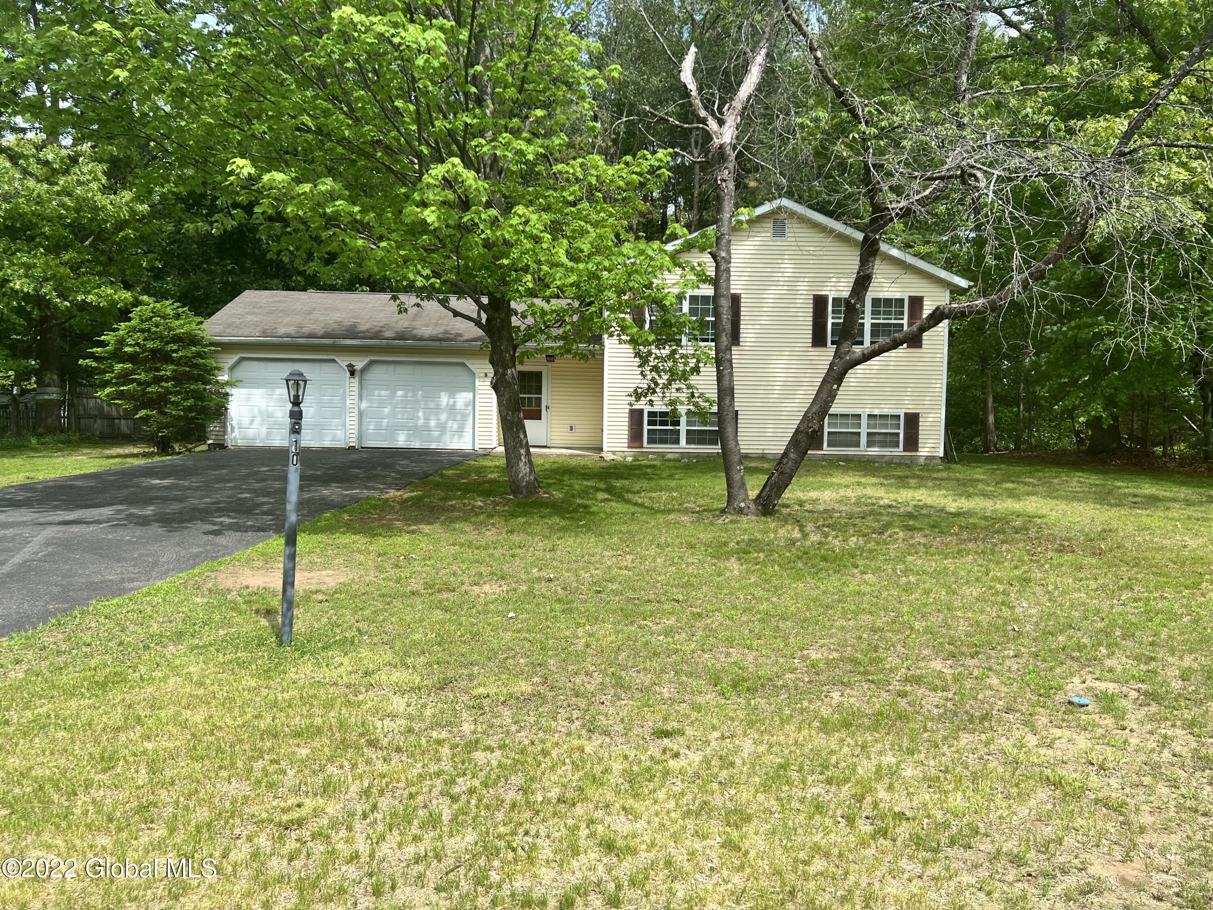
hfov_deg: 67.3
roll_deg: -1.3
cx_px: 606
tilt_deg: -2.7
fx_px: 911
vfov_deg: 53.1
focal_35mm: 26
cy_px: 455
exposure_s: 1/2083
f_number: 1.5
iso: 50
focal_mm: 5.7
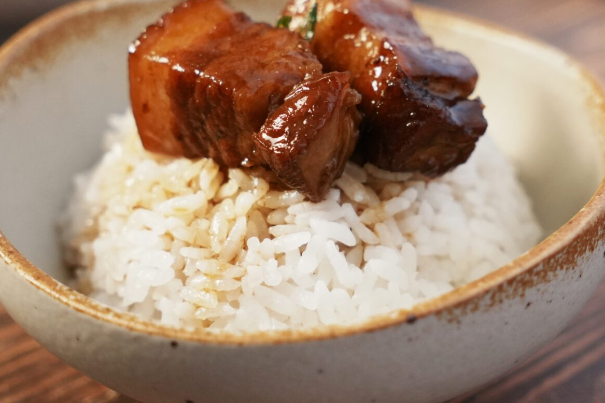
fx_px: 1460
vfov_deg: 15.7
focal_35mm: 87
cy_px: 96
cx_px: 291
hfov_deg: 23.4
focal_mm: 33
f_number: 2.8
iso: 1250
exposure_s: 1/60
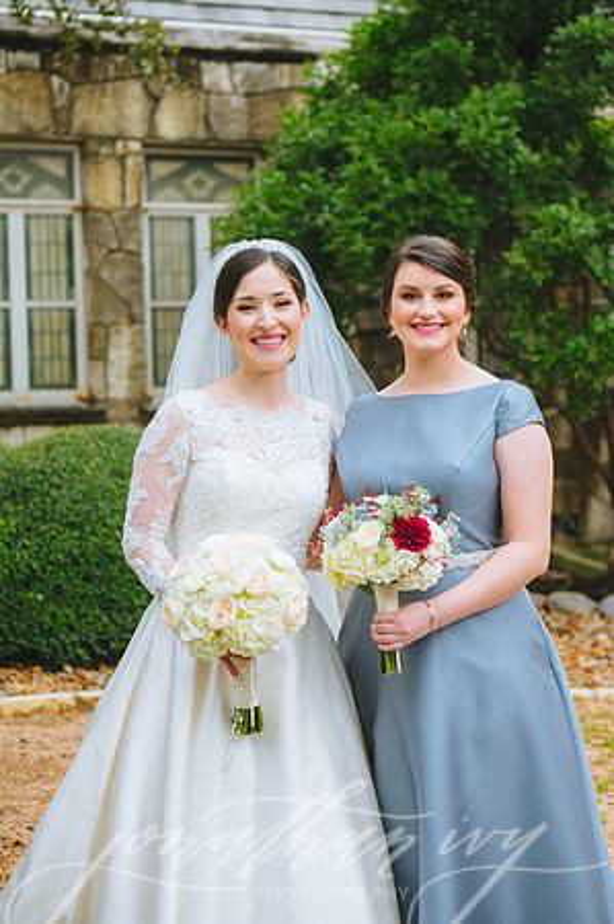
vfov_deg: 28.9
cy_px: 462
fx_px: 1795
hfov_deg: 19.4
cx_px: 307
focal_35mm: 70
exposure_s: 1/640
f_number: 4
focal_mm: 70
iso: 250
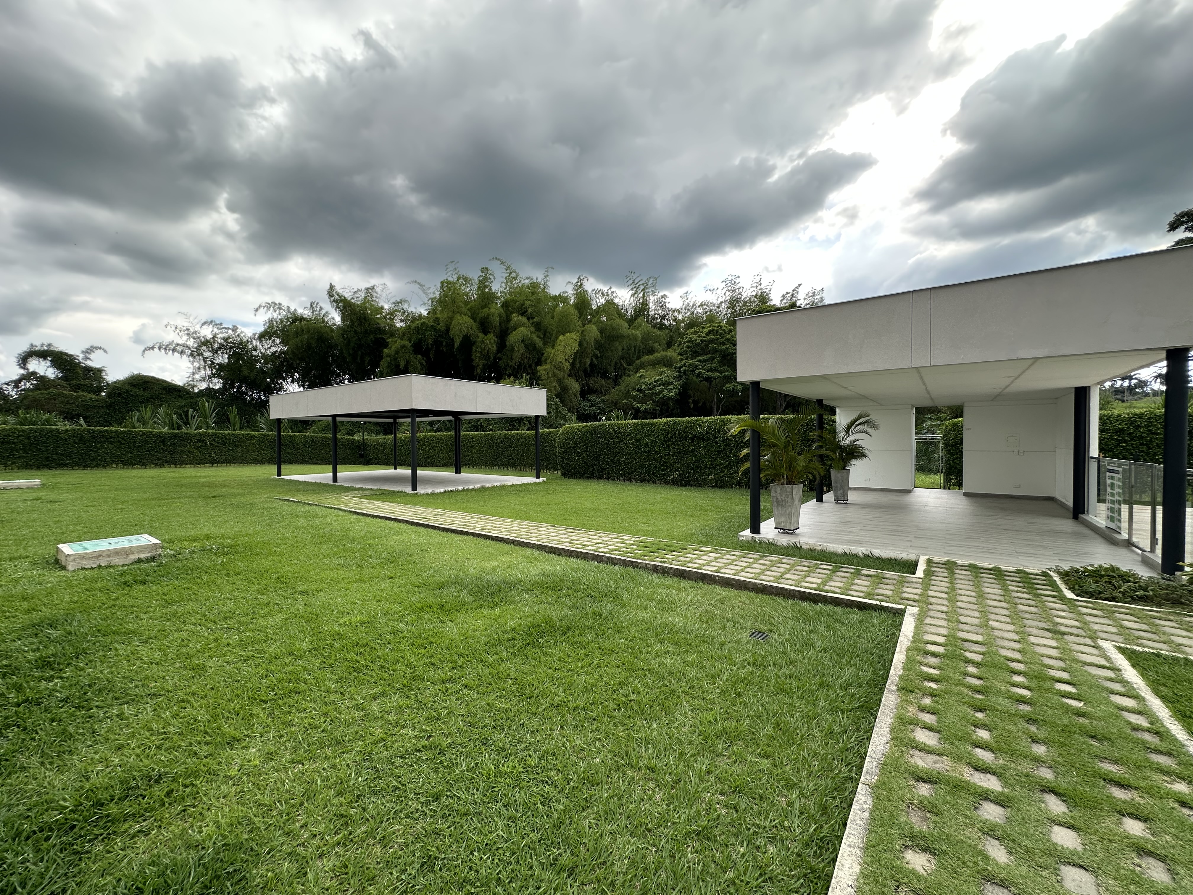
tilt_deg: -1.6
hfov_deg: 102.1
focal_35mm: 14
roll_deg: +0.1
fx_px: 482
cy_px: 448
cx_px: 596
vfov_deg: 85.7
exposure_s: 1/303
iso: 40
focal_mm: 2.22
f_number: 2.2
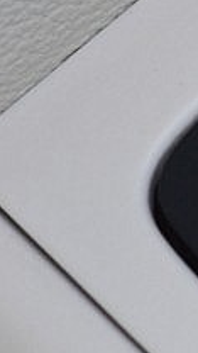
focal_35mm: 564
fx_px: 5264
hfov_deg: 2.1
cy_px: -316
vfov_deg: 3.8
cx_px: 912
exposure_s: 1/125
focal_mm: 46
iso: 400
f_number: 9
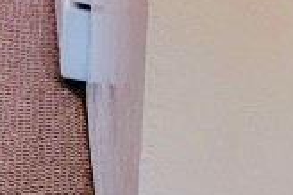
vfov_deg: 7.4
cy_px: -442
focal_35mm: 156
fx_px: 1268
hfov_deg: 11.2
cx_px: -386
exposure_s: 1/40
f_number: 1.8
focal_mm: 6.7
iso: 200
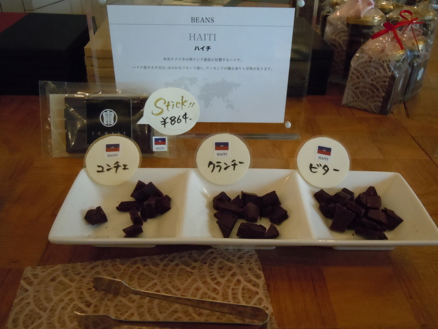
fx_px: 418
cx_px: 219
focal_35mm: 33
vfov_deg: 42.9
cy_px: 164
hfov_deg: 55.4
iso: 800
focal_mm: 5.9
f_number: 4
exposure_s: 1/60
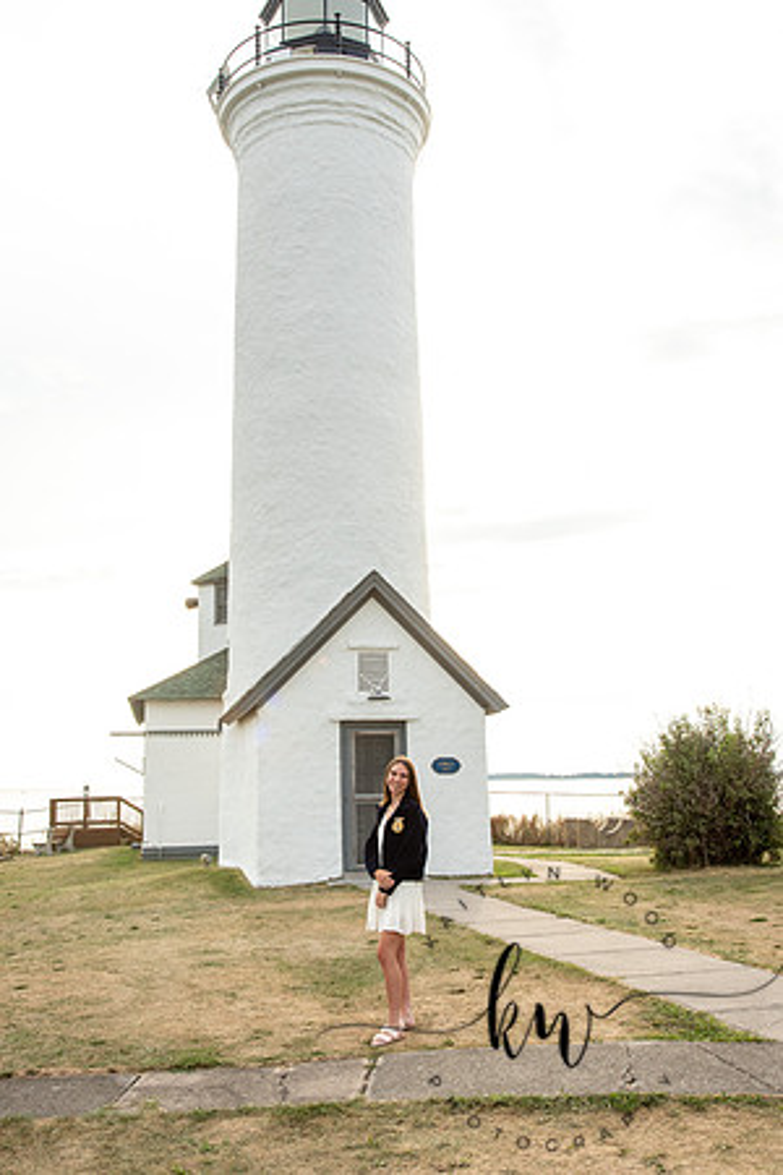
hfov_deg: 37.9
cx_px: 392
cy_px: 588
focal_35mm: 35
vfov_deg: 54.4
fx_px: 1142
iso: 400
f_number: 10
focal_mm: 35
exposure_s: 1/250
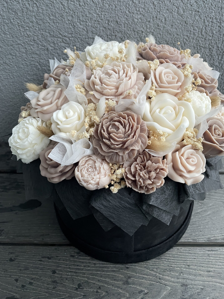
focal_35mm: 28
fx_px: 242
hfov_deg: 49.7
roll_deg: +2.7
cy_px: 139
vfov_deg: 63.4
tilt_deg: -38.7
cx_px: 119
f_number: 1.6
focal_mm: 4.2
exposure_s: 1/60
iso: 250
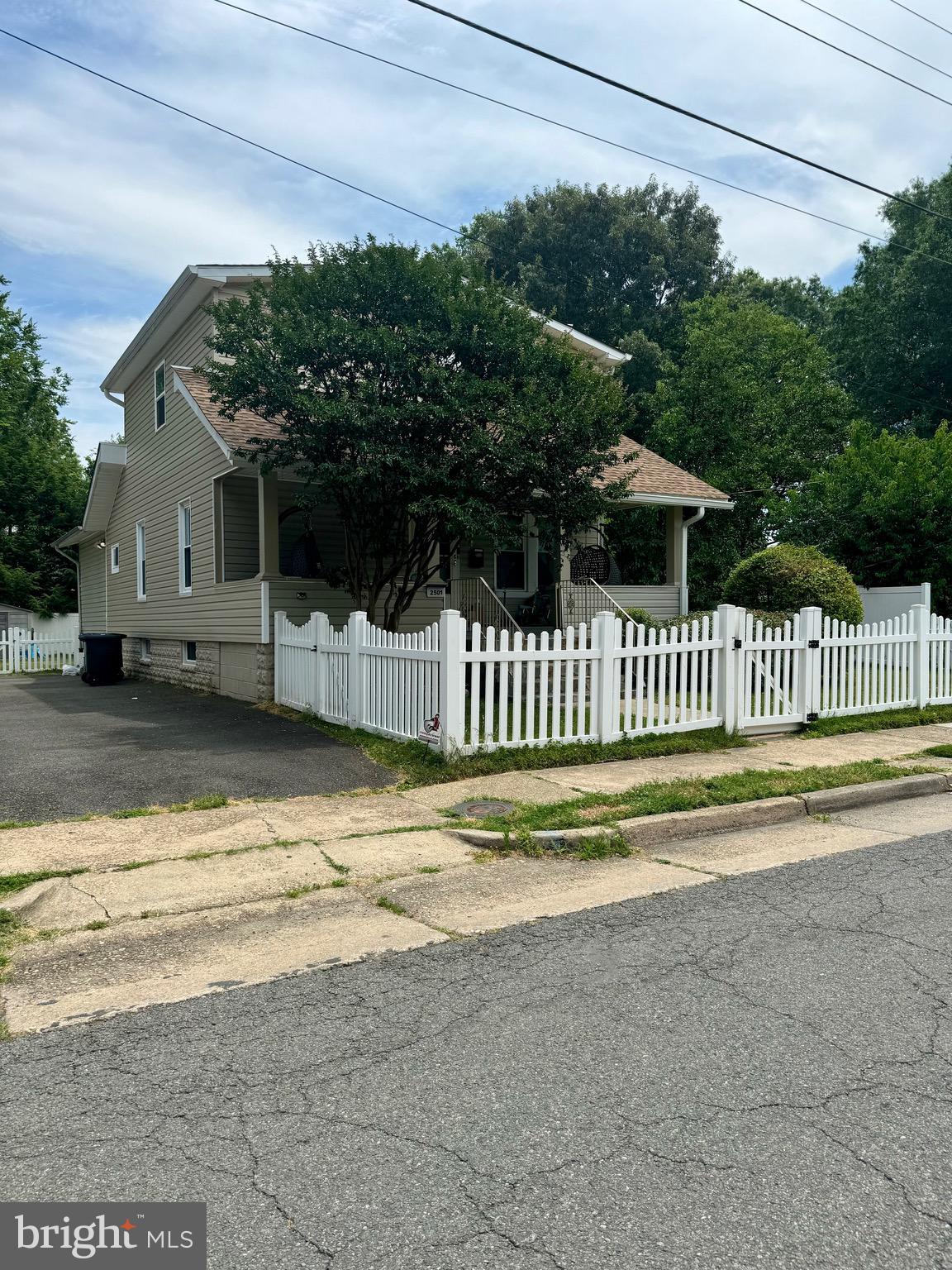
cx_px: 476
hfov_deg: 56.8
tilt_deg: -1.5
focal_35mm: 24
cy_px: 635
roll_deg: +0.5
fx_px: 880
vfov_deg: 71.6
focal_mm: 6.76
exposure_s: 1/3802
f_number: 1.78
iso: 80
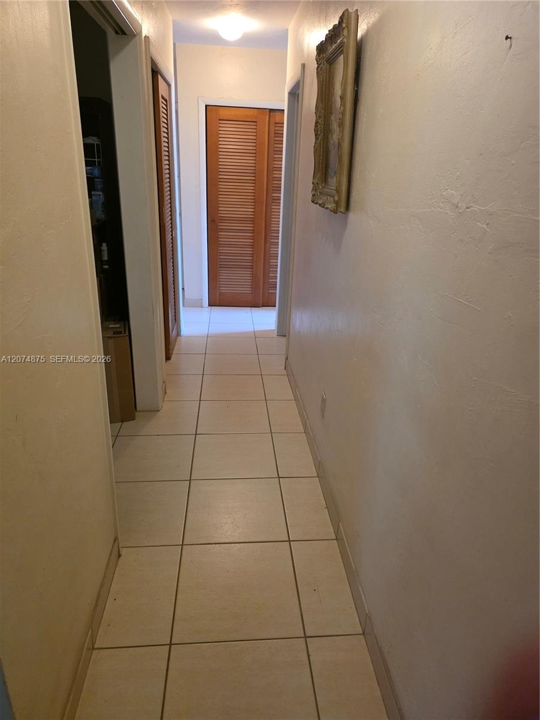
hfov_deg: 58.9
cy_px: 360
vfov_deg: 73.9
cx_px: 270
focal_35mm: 23
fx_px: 478
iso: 1250
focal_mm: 6.3
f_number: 1.7
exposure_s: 1/120
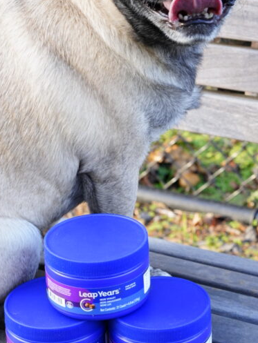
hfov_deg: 13.6
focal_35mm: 109
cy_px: 124
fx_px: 1083
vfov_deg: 18.0
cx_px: 152
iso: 1000
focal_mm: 55
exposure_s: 1/100
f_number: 8
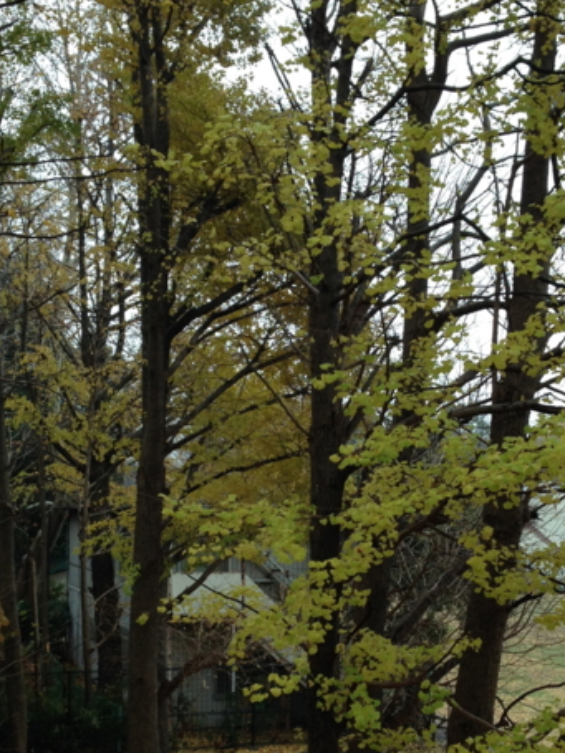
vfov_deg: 32.9
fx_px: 1263
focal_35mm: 58
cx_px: 315
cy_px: 518
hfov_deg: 25.2
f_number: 2.4
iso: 50
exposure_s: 1/120
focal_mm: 4.12
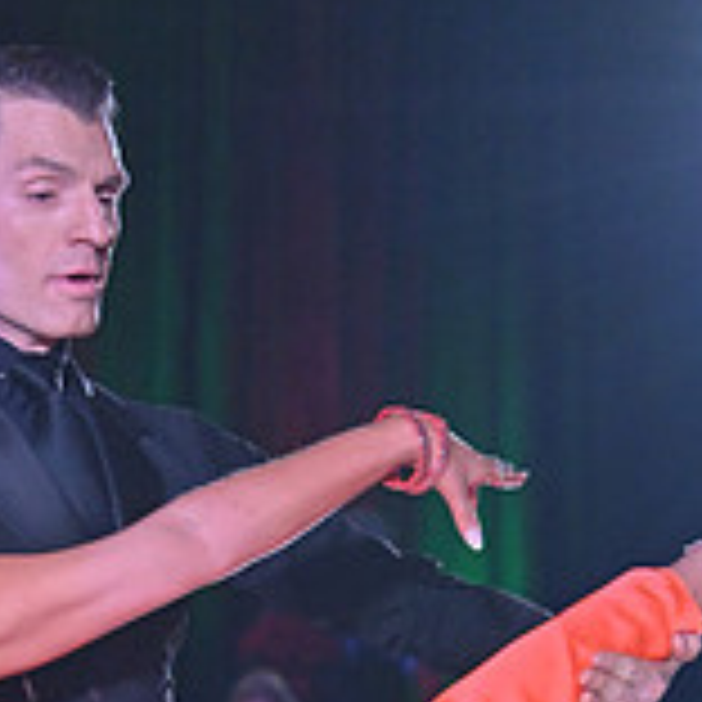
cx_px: -79
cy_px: 864
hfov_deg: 6.7
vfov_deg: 6.7
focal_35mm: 259
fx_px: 5942
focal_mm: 82
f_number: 5
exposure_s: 1/400
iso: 4000
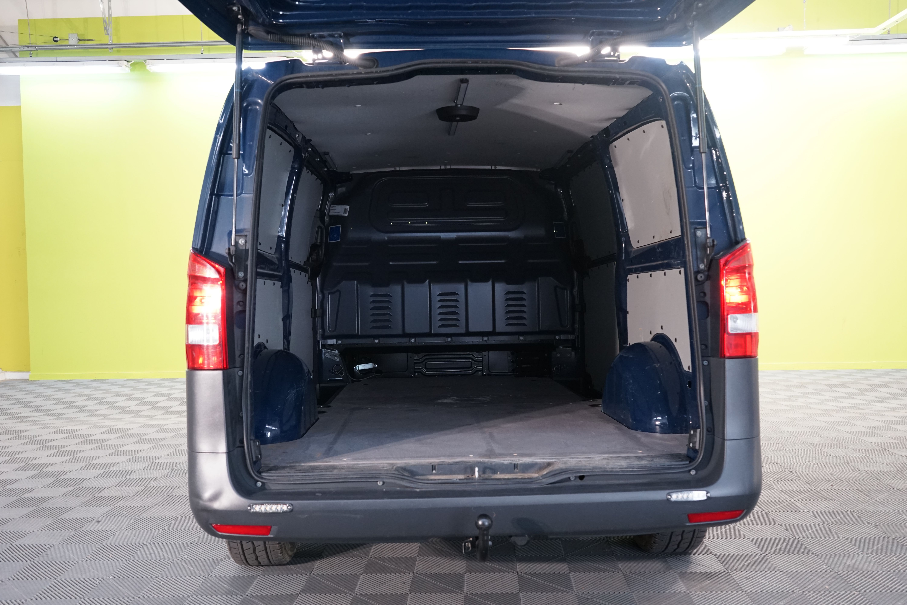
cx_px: 454
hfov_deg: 57.2
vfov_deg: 40.0
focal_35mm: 33
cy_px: 302
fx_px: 831
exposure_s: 1/30
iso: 2000
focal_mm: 33
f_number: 5.6
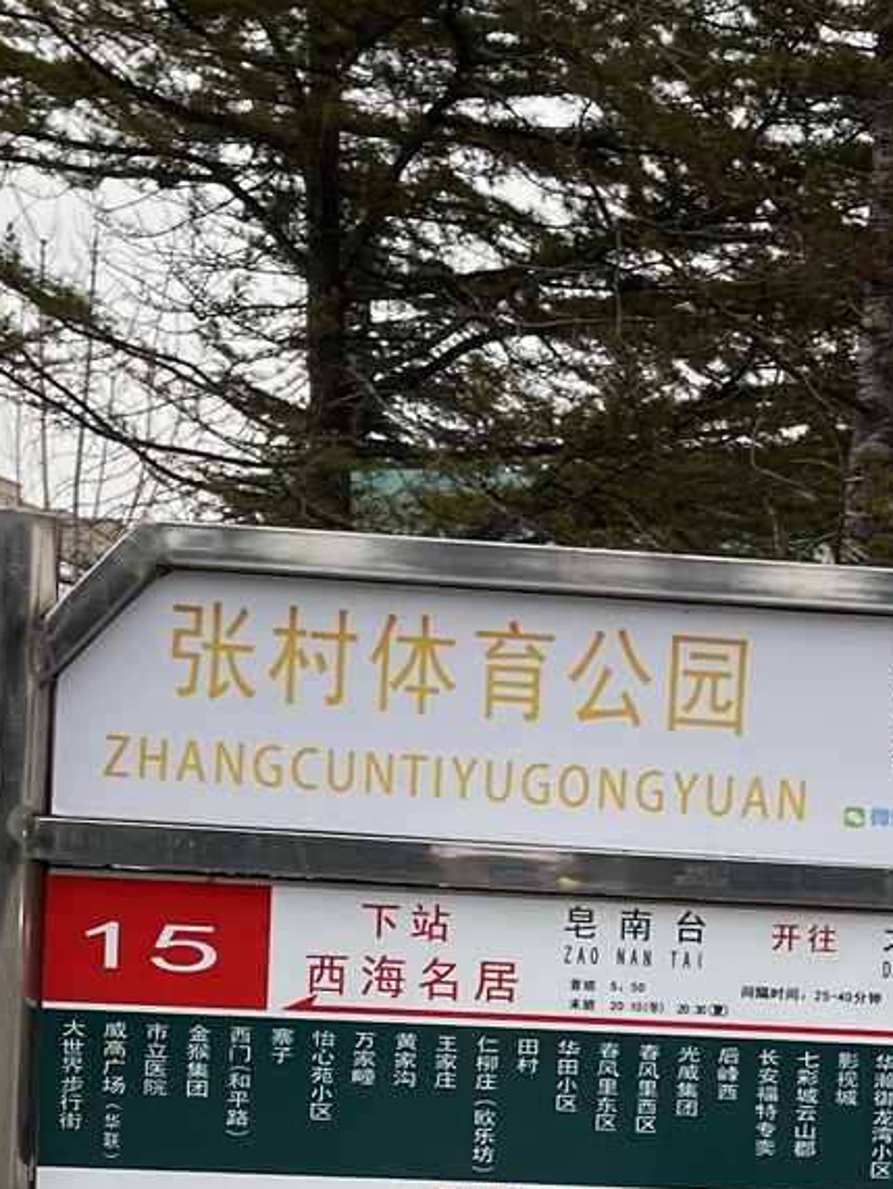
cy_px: 1081
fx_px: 3127
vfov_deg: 21.0
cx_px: 785
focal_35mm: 91
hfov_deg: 16.1
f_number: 1.6
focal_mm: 5.1
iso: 32
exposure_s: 1/142
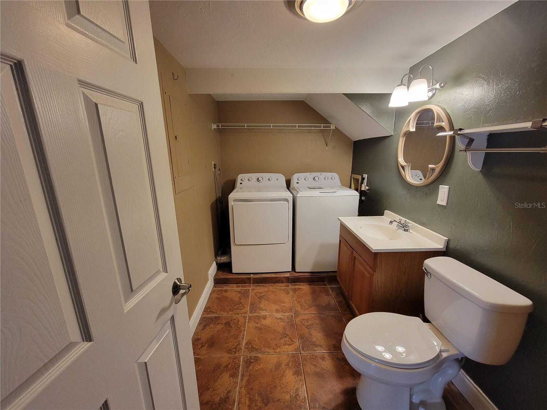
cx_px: 274
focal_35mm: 13
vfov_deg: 89.9
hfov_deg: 106.2
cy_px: 205
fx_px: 205
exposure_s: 1/60
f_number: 2.2
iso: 320
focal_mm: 2.2
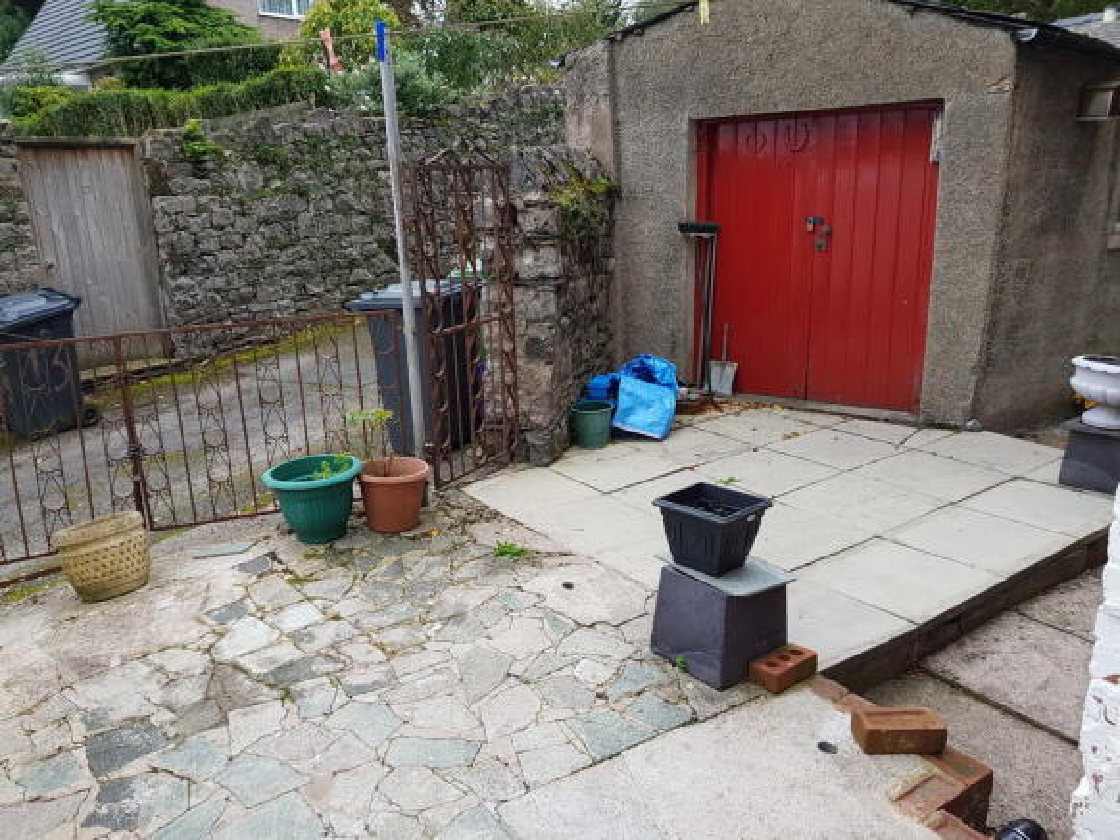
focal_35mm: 26
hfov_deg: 67.3
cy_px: 420
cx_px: 560
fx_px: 841
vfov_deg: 53.0
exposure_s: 1/120
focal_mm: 4.3
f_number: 1.7
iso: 80
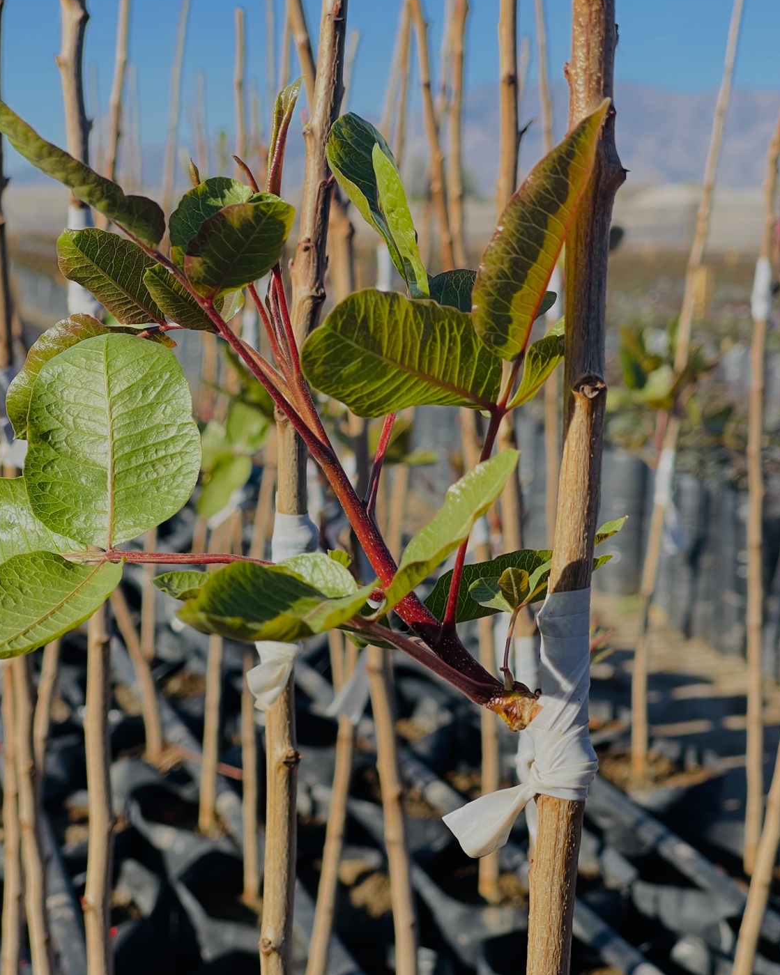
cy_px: 501
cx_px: 389
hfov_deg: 22.8
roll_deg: -1.3
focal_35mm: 67
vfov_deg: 28.3
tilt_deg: -8.0
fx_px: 1934
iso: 20
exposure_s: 1/708
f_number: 2.2
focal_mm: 7.5
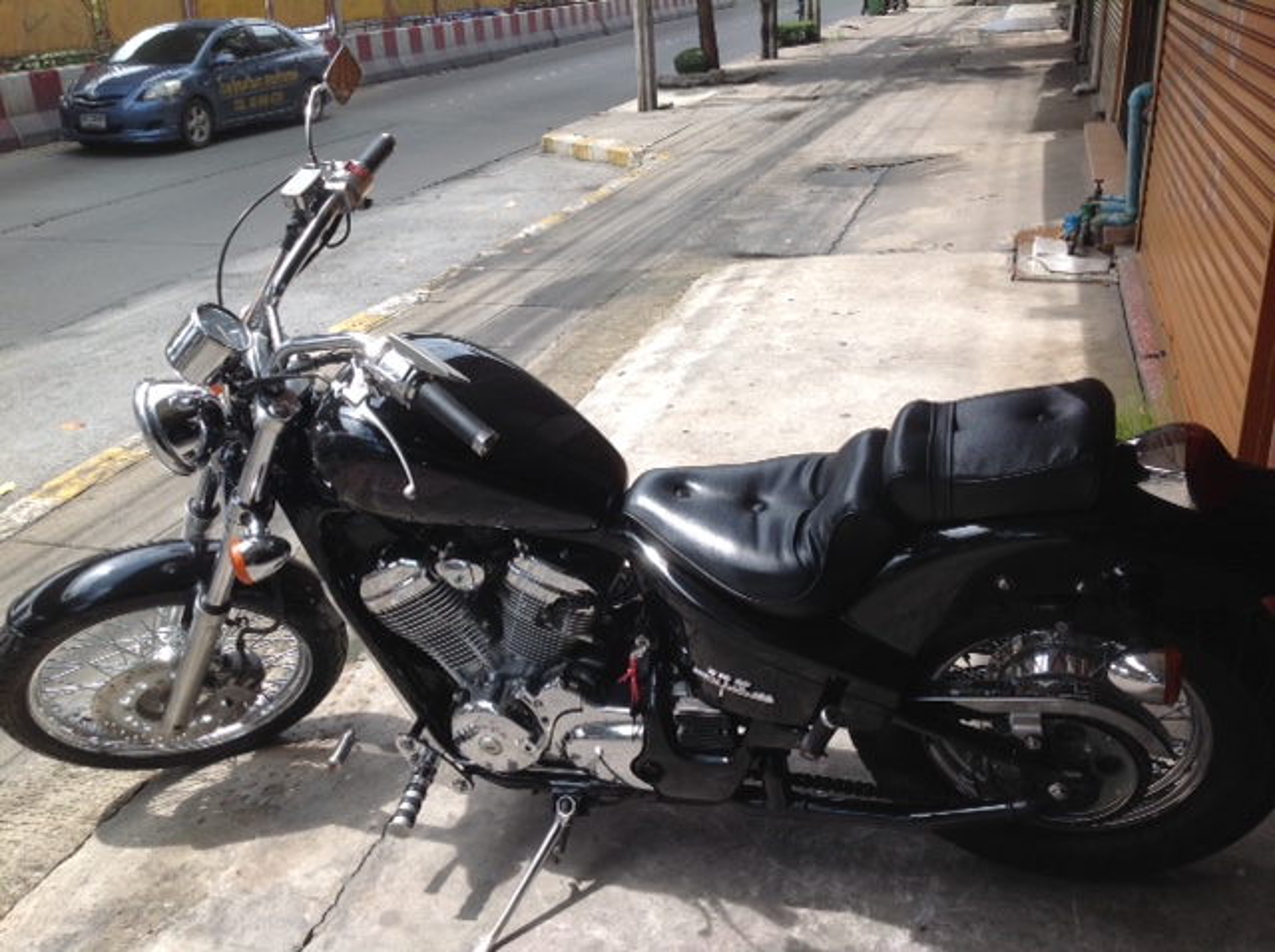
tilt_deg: -21.6
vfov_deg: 40.6
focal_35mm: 35
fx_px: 1287
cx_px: 638
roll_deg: +2.8
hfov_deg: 52.7
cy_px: 476
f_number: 2.4
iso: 50
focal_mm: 4.28
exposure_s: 1/672
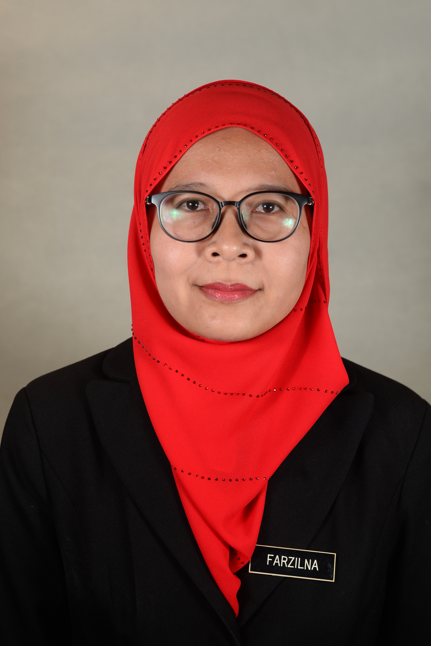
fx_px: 916
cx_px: 218
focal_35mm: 51
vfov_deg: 38.9
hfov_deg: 26.5
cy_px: 317
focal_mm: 50
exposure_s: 1/125
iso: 250
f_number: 5.6
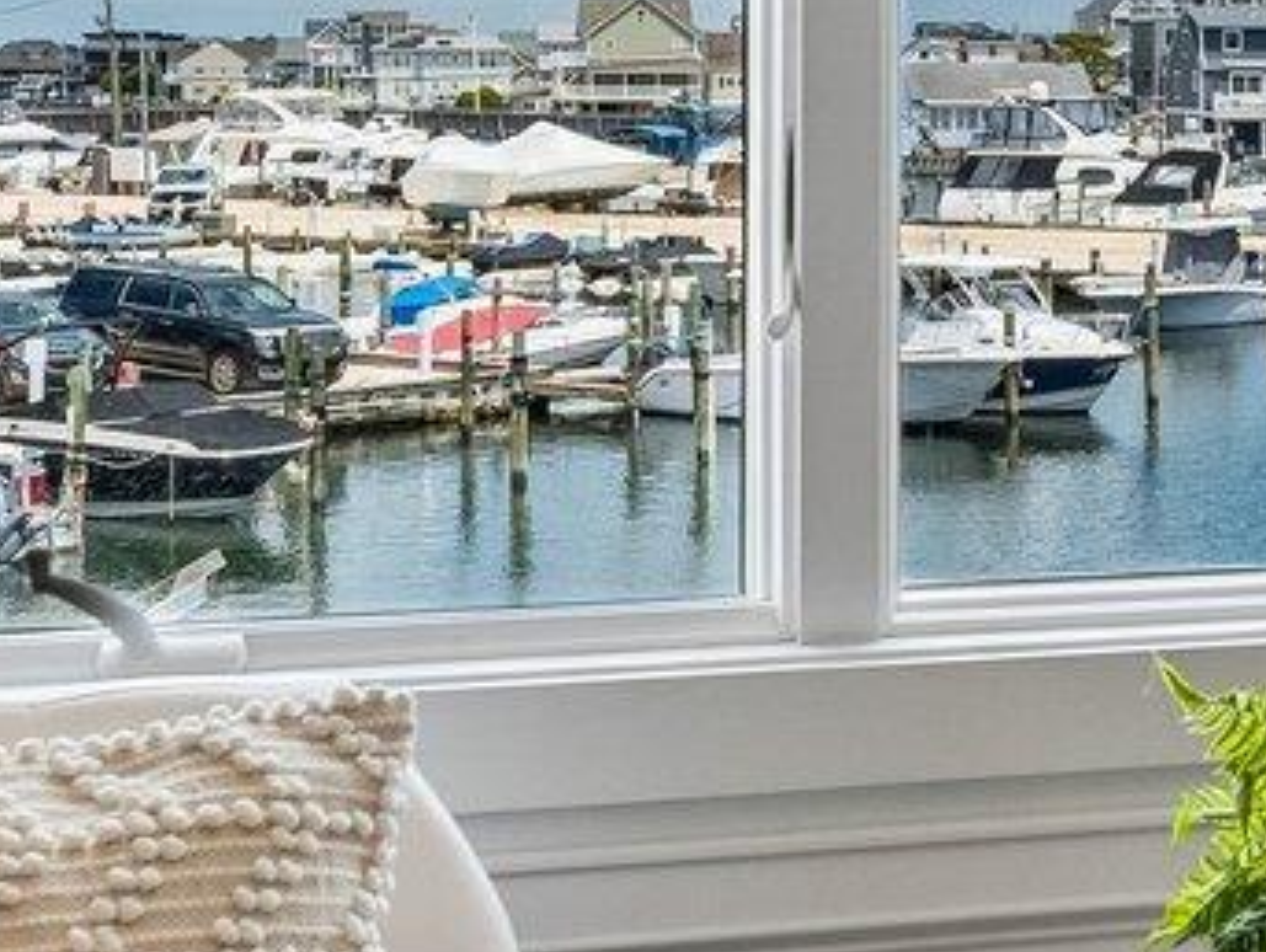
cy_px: -109
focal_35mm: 86
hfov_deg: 21.7
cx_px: 1340
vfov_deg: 16.6
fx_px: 3149
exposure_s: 1/500
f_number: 7.1
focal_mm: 15
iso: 500
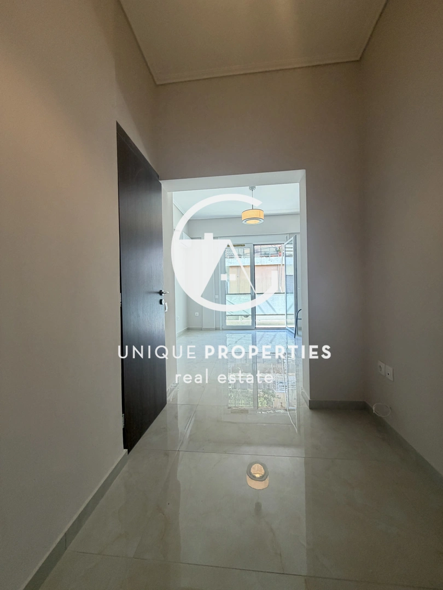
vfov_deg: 102.1
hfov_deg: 85.7
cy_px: 295
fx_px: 239
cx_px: 222
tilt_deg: -0.3
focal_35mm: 14
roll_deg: -0.3
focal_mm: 2.22
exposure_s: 1/100
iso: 125
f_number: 2.2
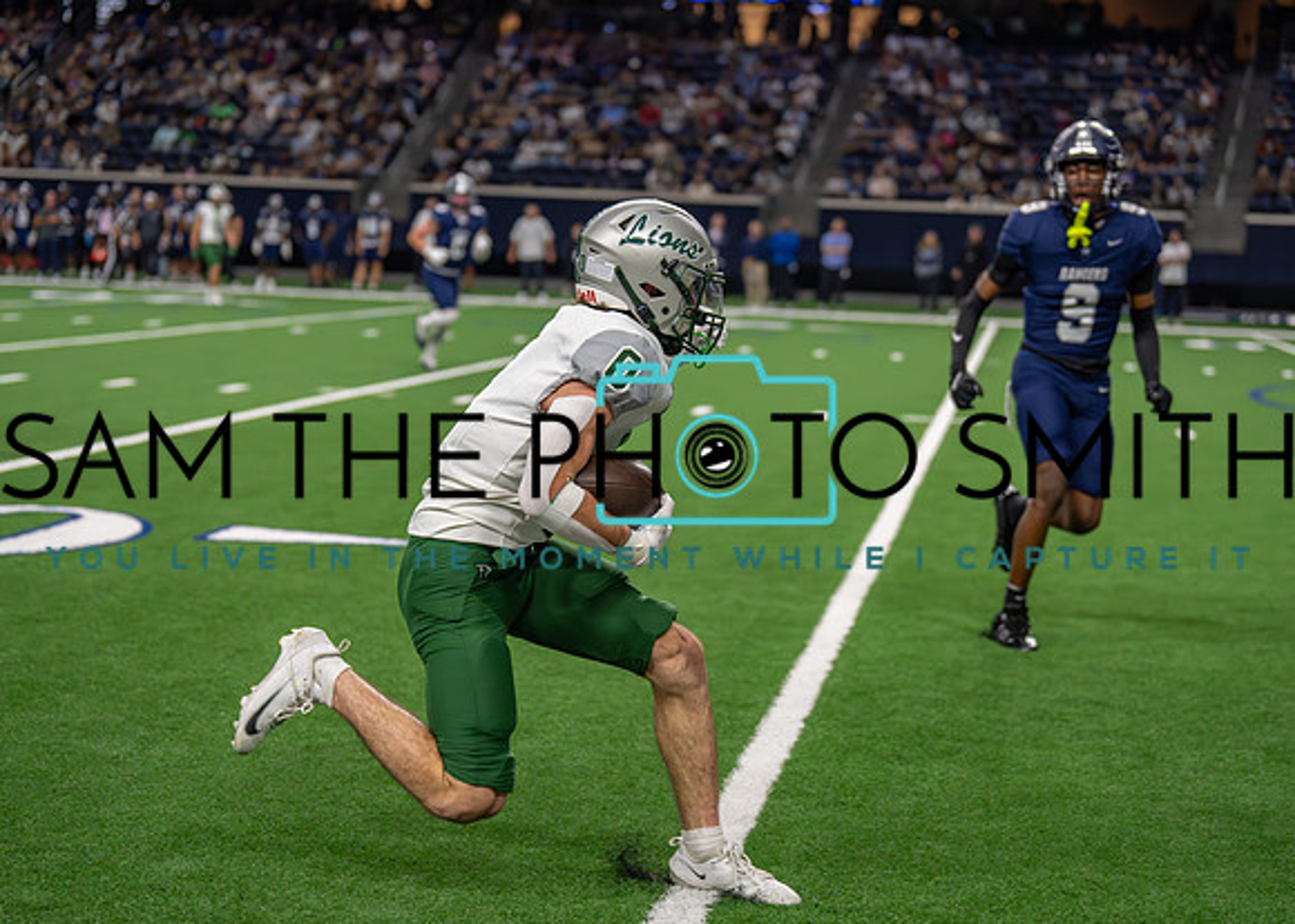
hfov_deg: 25.7
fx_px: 2837
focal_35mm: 77
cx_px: 648
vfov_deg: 18.5
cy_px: 462
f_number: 2.8
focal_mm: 70
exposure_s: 1/1600
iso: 4000
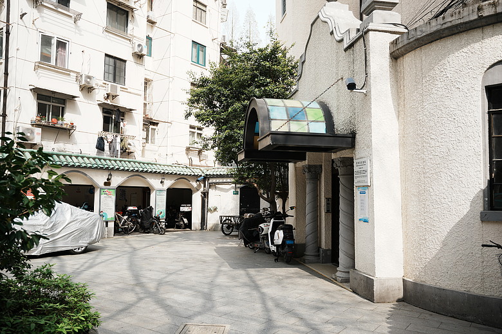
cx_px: 251
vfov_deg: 43.3
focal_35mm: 30
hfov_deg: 61.6
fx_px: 421
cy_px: 167
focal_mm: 30.2
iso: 125
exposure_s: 1/1000
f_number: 2.8
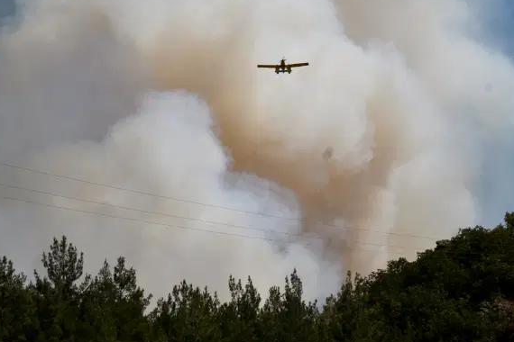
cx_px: 285
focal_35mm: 139
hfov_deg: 14.8
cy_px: 93
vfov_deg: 9.9
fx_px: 1984
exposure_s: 1/500
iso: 100
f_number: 11
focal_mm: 60
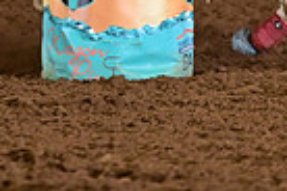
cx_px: 185
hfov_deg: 2.5
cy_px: -209
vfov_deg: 1.6
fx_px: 6696
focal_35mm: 840
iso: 1000
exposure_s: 1/200
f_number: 3.2
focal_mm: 200
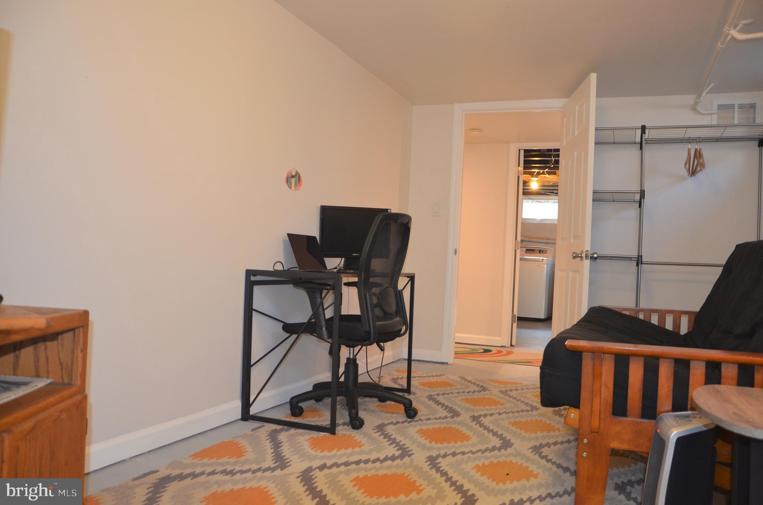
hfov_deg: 67.5
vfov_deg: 47.7
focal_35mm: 27
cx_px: 382
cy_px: 252
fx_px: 571
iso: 800
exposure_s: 1/60
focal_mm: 18
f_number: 3.5
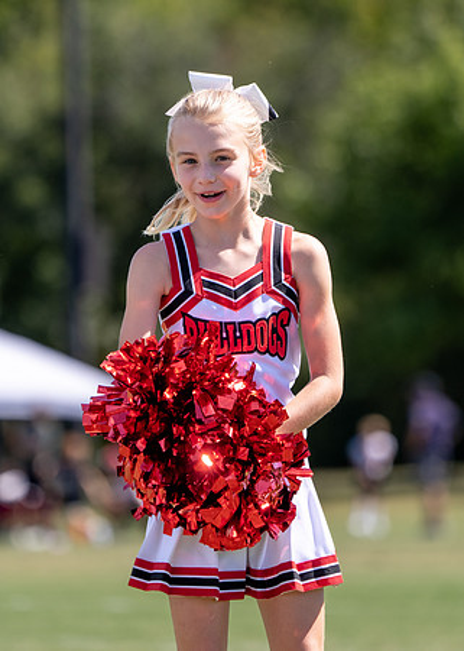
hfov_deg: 2.6
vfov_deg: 3.6
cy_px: 269
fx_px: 10368
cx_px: 242
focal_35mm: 561
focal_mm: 324
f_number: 5.6
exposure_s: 1/1000
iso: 200
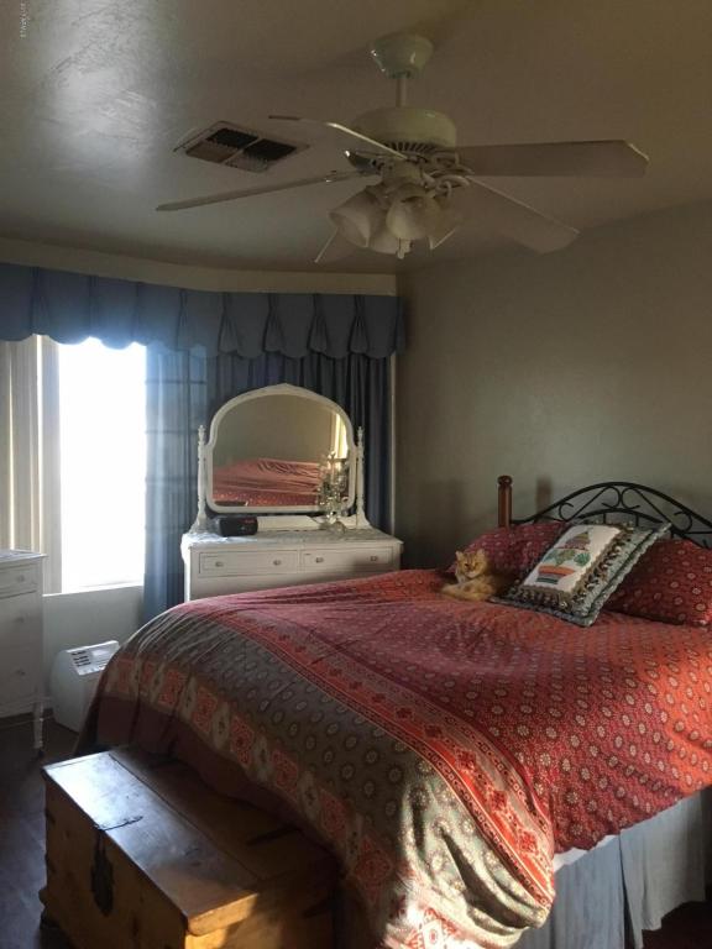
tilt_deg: -2.8
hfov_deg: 48.2
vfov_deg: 61.7
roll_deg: -0.2
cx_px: 356
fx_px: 795
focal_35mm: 29
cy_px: 474
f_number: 2.2
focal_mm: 4.15
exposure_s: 1/30
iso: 200
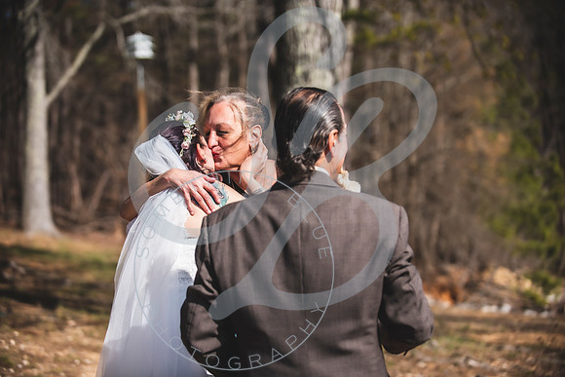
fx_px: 1224
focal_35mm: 78
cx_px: 282
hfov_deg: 26.0
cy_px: 188
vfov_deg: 17.5
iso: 100
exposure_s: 1/2500
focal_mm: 78
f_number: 2.8
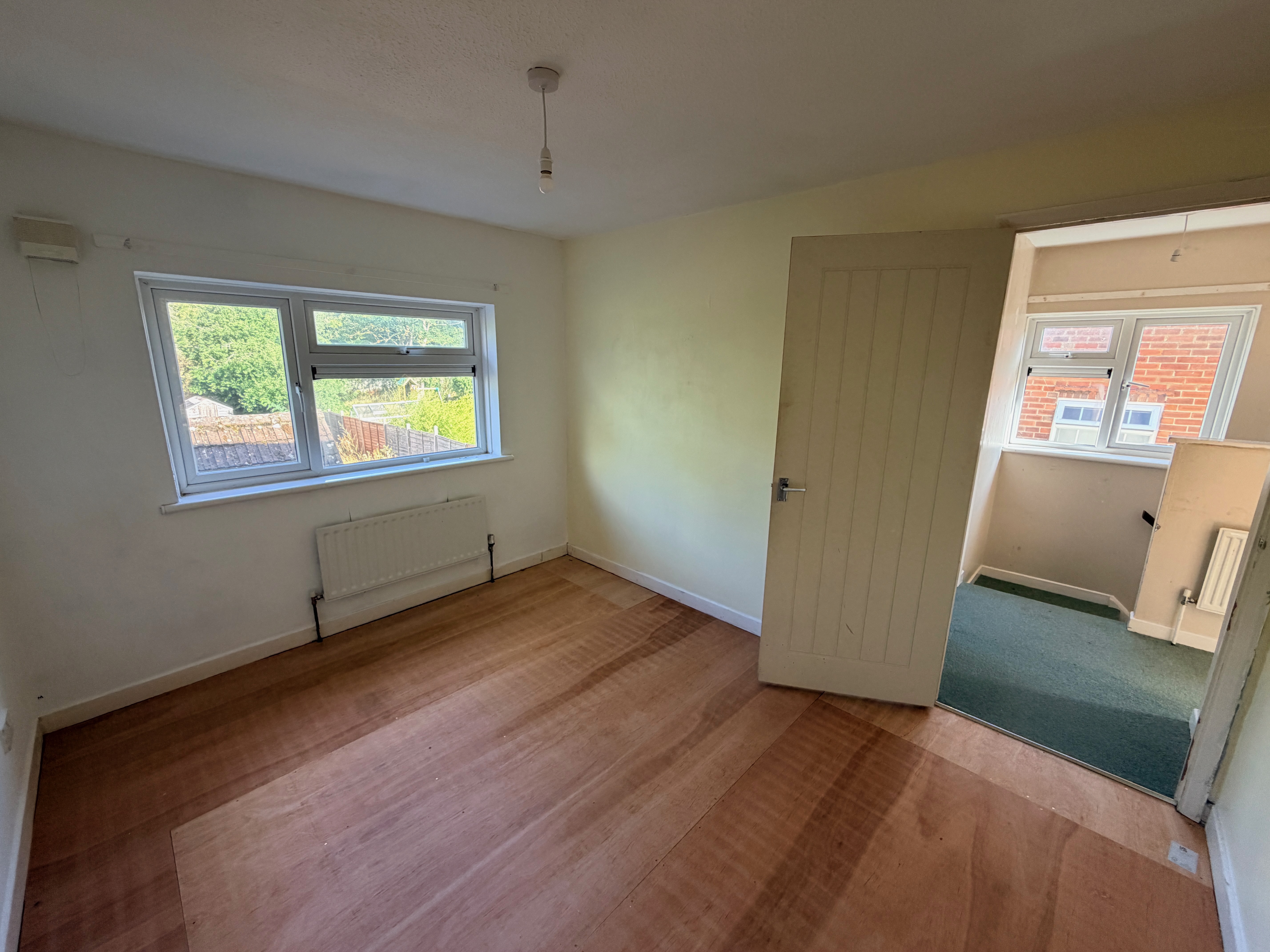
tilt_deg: -13.3
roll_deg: -0.6
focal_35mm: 14
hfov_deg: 102.1
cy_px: 476
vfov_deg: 85.7
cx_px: 635
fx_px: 514
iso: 160
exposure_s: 1/121
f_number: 2.2
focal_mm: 2.22
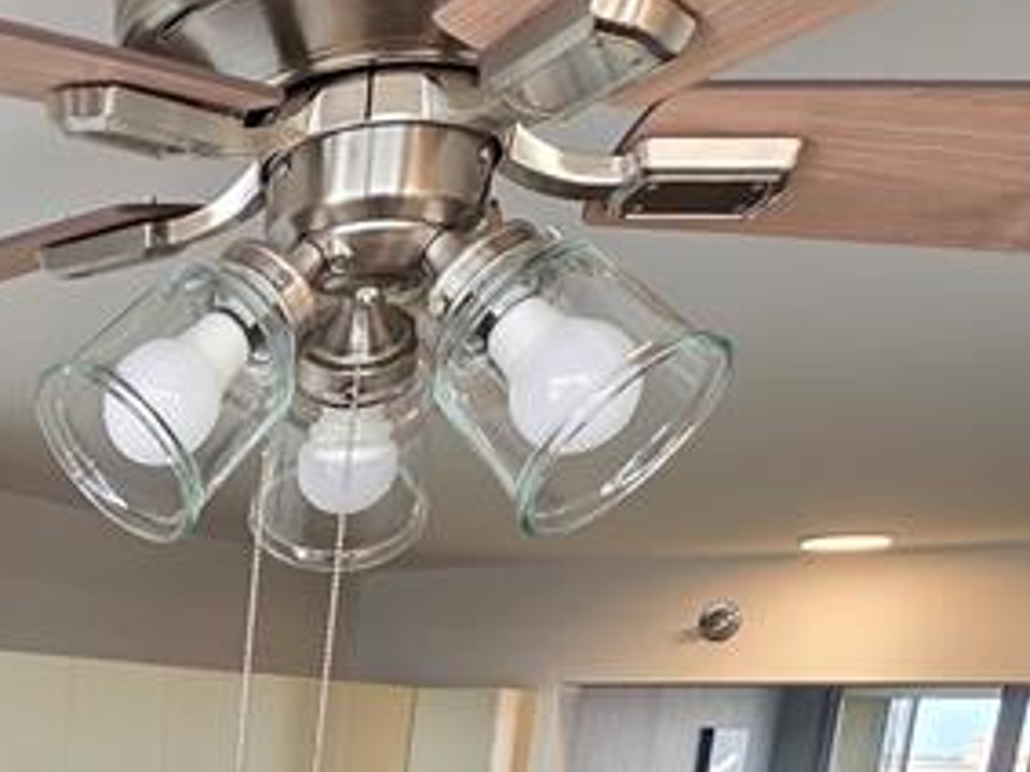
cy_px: 1122
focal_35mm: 47
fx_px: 1398
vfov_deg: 24.7
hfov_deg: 34.3
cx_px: -135
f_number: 1.9
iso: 160
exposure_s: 1/120
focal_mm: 2.2
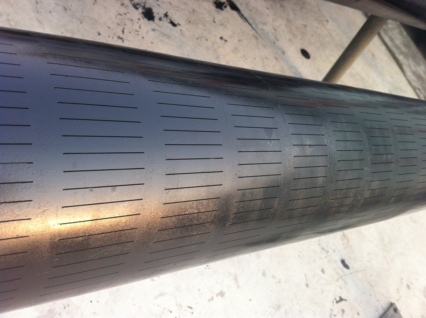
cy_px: 159
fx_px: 430
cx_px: 213
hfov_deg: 52.7
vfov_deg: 40.6
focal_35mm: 35
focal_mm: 3.85
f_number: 2.8
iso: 80
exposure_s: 1/139
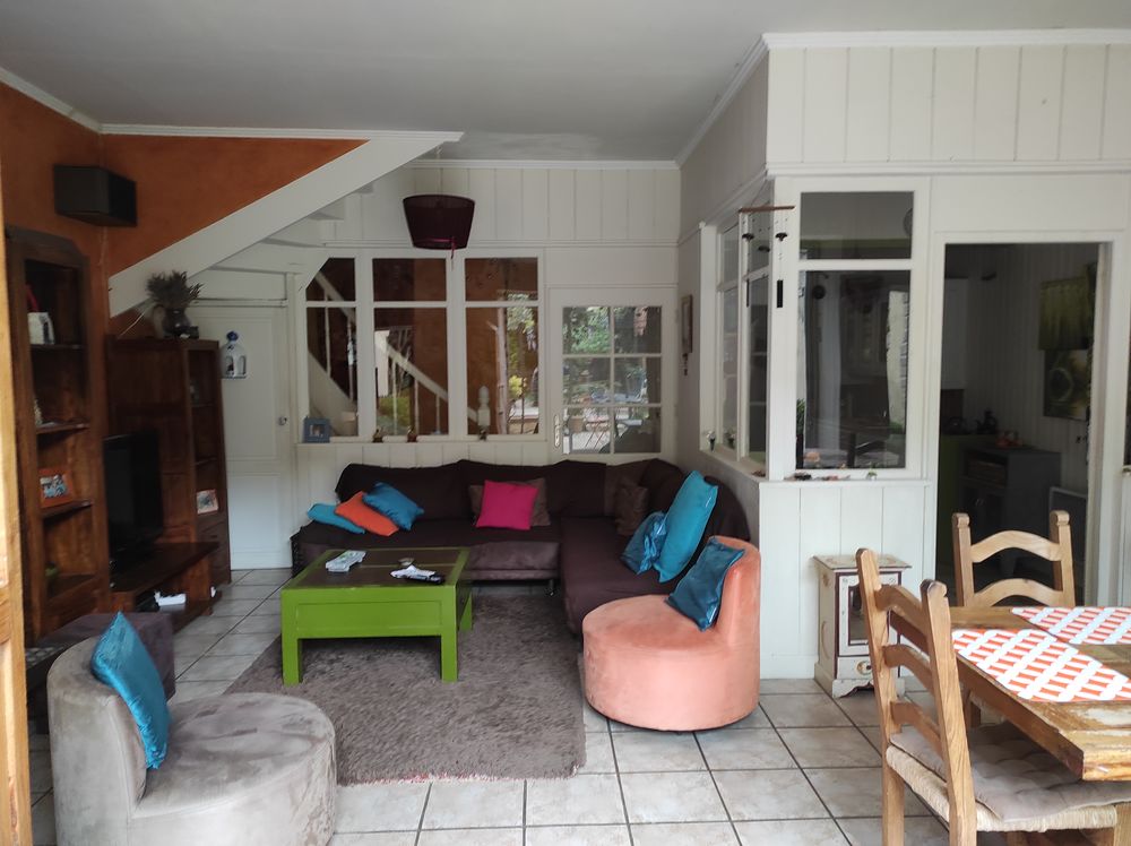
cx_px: 566
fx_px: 816
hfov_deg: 69.4
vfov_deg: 54.8
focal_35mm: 25
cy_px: 423
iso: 522
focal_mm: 5.43
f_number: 1.89
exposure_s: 1/33
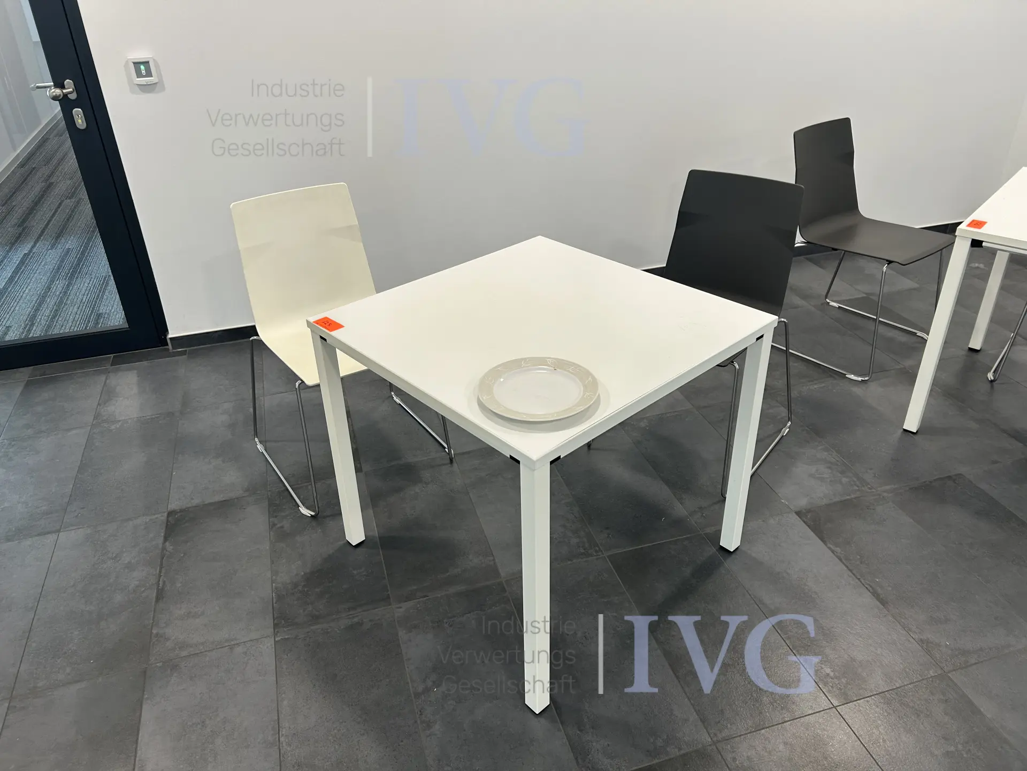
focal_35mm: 26
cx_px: 514
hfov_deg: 67.3
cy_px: 386
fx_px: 771
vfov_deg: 53.1
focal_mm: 5.7
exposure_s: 1/100
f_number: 1.5
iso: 80
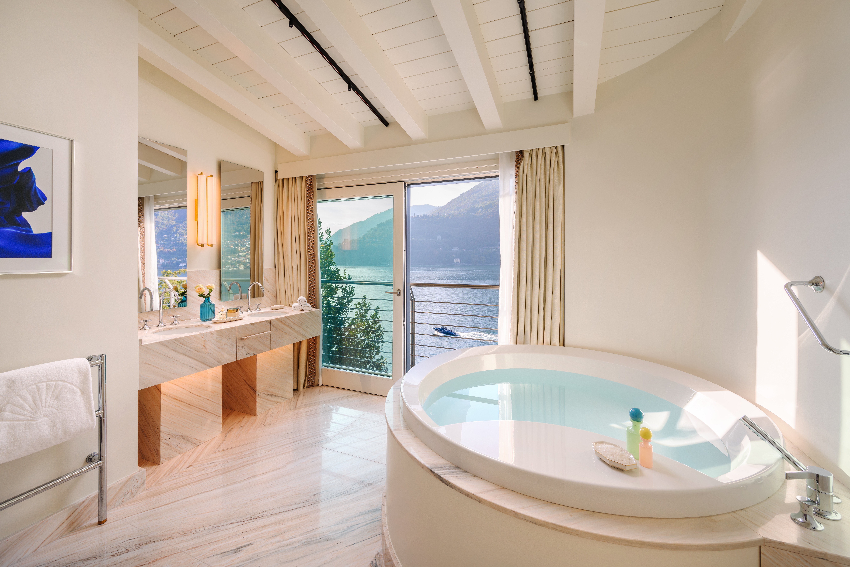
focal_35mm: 14
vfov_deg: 81.2
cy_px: 284
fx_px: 331
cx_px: 425
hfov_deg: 104.3
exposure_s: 1/250
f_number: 8
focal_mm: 14
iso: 64
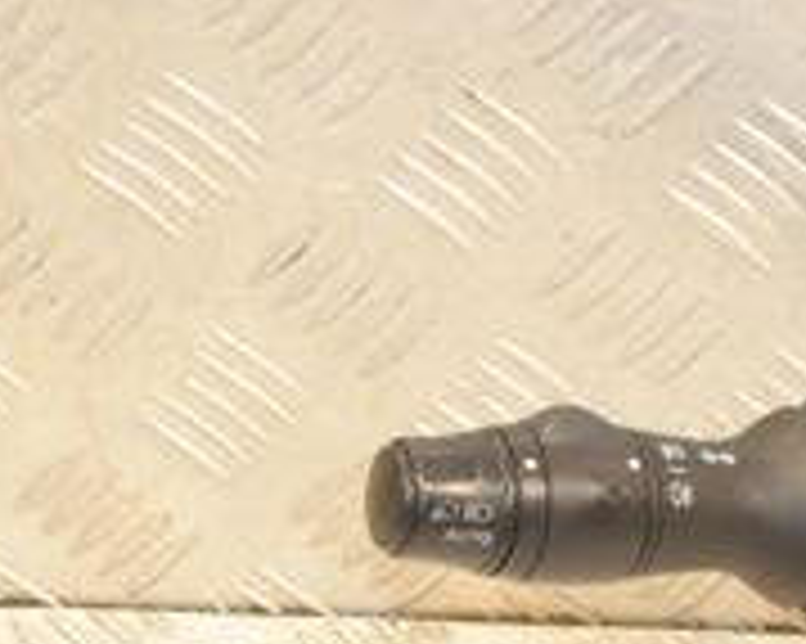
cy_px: 486
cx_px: 1346
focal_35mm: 161
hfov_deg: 11.3
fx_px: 3838
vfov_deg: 9.6
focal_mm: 32
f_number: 7.1
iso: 1600
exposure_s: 1/200
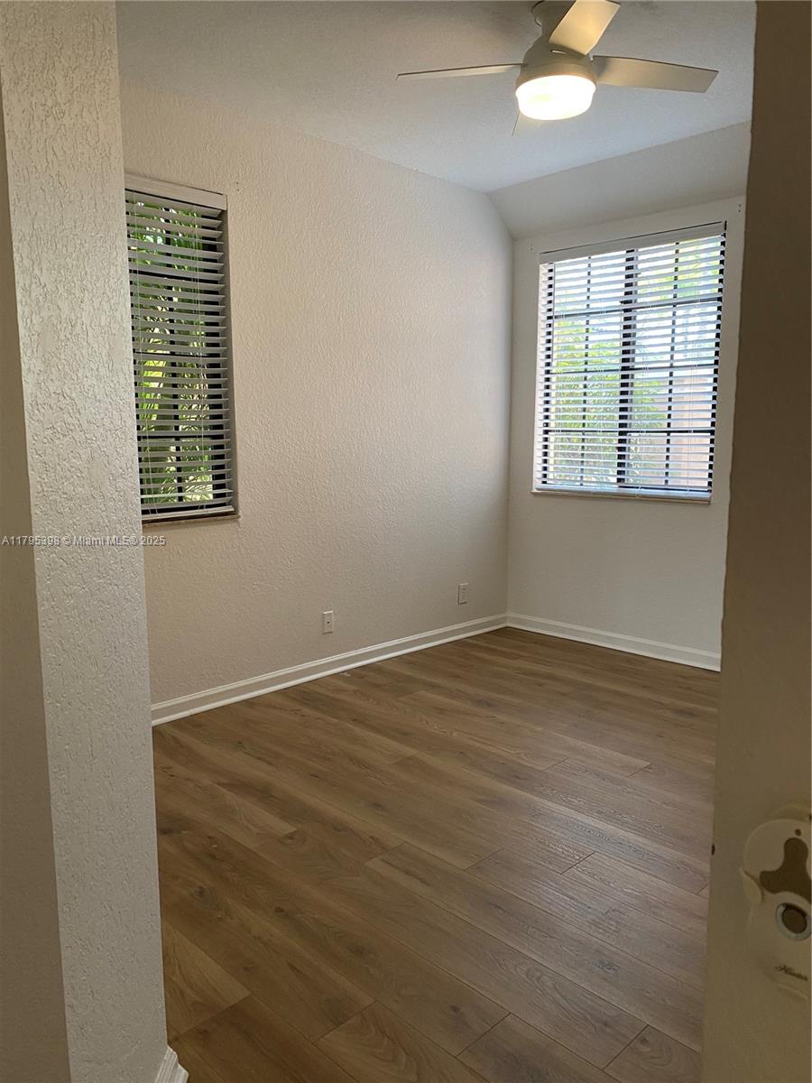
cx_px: 406
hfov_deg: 53.1
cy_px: 542
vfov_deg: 67.3
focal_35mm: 26
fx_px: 813
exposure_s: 1/60
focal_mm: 4.25
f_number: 1.8
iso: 100
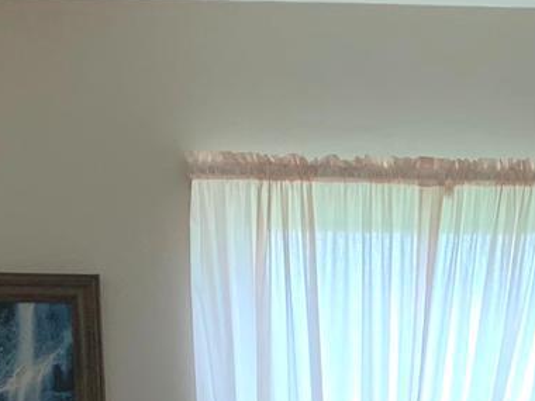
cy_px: 826
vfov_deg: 9.8
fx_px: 2164
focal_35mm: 140
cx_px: 556
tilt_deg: -7.4
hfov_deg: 13.9
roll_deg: +0.9
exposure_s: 1/120
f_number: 1.8
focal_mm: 4.25
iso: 100
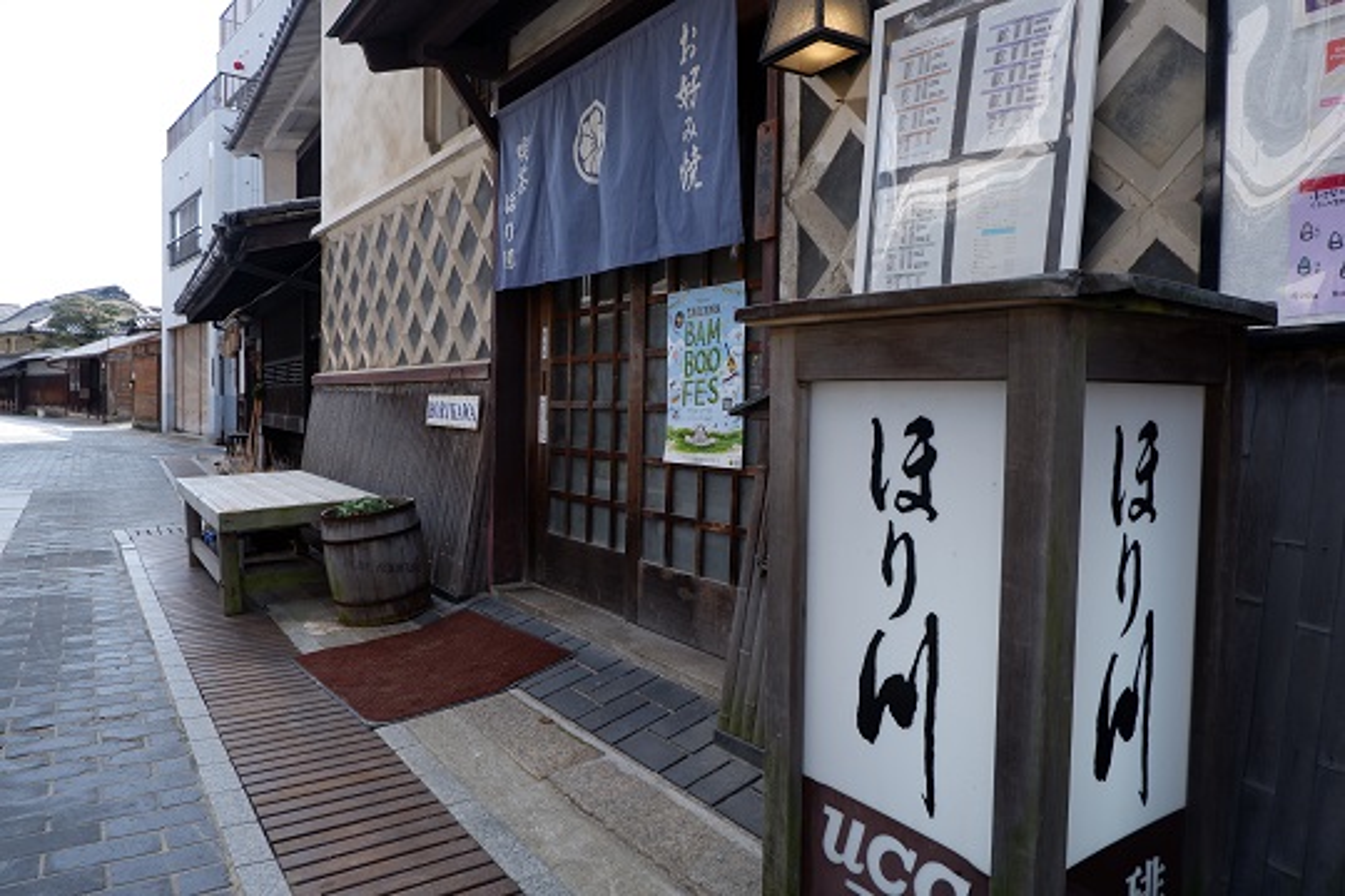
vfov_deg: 55.1
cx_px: 672
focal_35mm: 23
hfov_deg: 76.1
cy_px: 448
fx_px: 859
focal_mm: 15
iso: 200
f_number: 8
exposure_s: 1/140
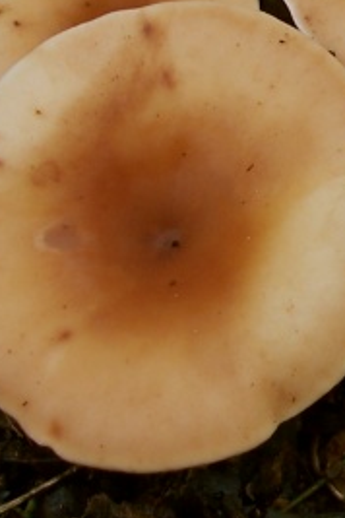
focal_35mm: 109
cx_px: 467
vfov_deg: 18.7
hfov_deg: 12.1
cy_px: 151
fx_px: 1567
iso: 80
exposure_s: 1/125
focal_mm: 6
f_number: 2.8
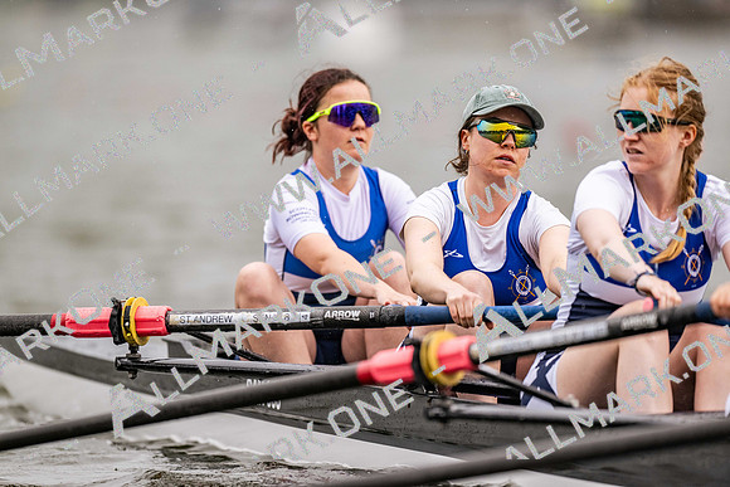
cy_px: 244
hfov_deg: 3.4
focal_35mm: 600
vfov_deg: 2.3
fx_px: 12169
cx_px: 365
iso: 720
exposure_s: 1/2500
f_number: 4
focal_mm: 600
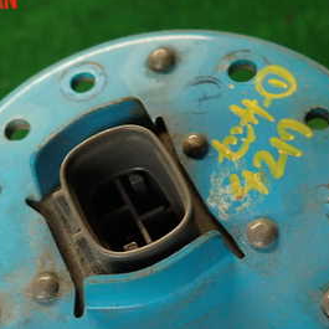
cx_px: 164
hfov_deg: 34.0
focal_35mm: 50
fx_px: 538
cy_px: 264
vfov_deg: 33.0
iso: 200
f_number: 2
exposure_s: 1/60
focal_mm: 4.5
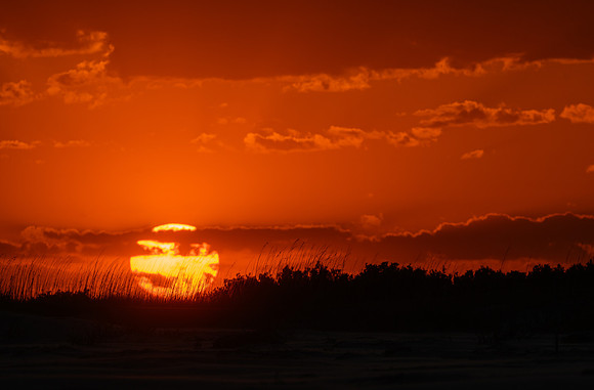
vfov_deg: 2.4
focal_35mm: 574
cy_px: 164
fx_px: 9426
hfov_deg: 3.6
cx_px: 339
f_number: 8
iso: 100
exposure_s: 1/2500
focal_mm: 500
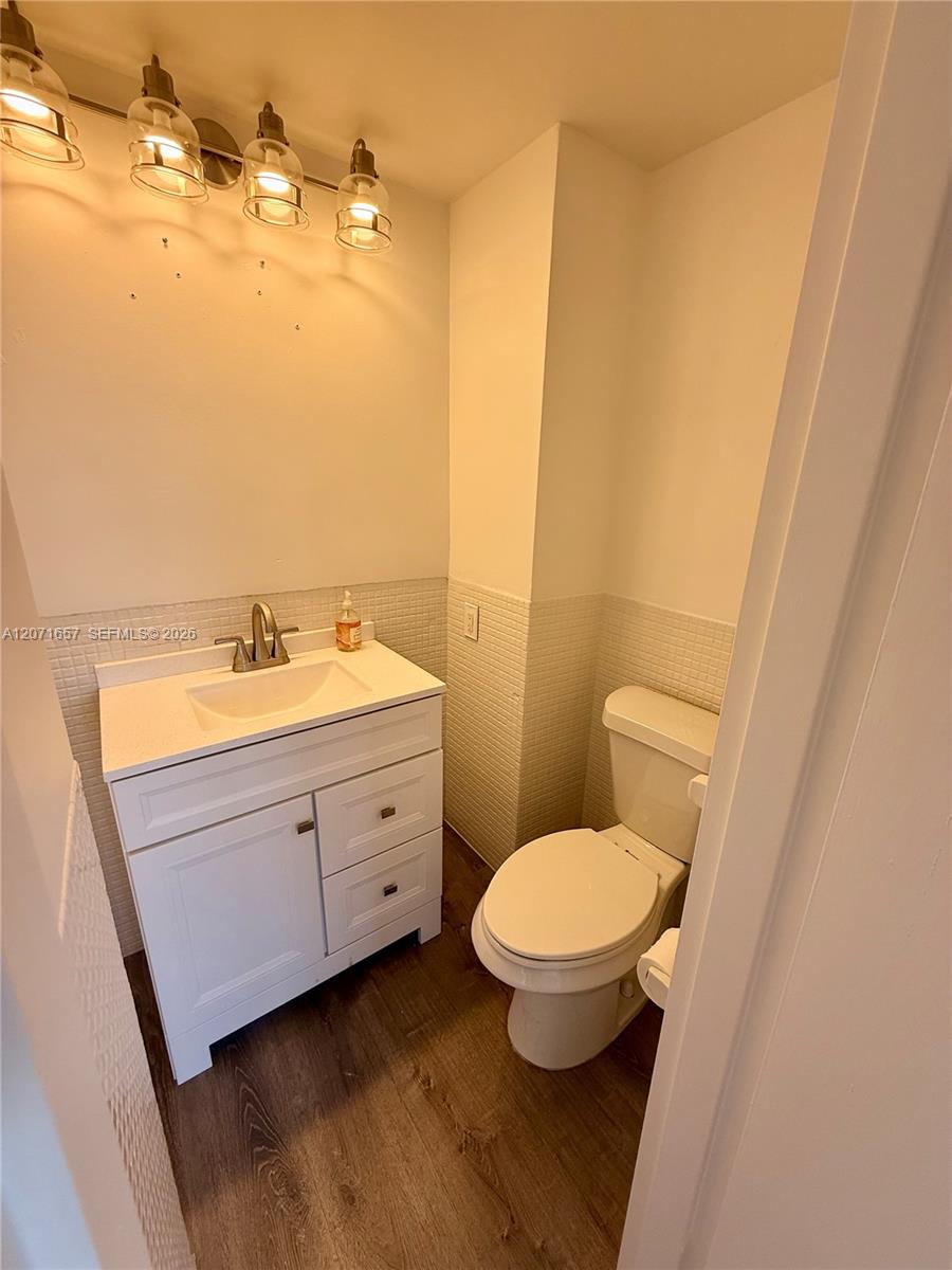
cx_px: 476
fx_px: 513
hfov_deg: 85.7
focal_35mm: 14
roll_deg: -1.2
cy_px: 635
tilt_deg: -17.2
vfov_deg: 102.1
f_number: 2.2
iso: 80
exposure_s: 1/120
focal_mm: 2.22
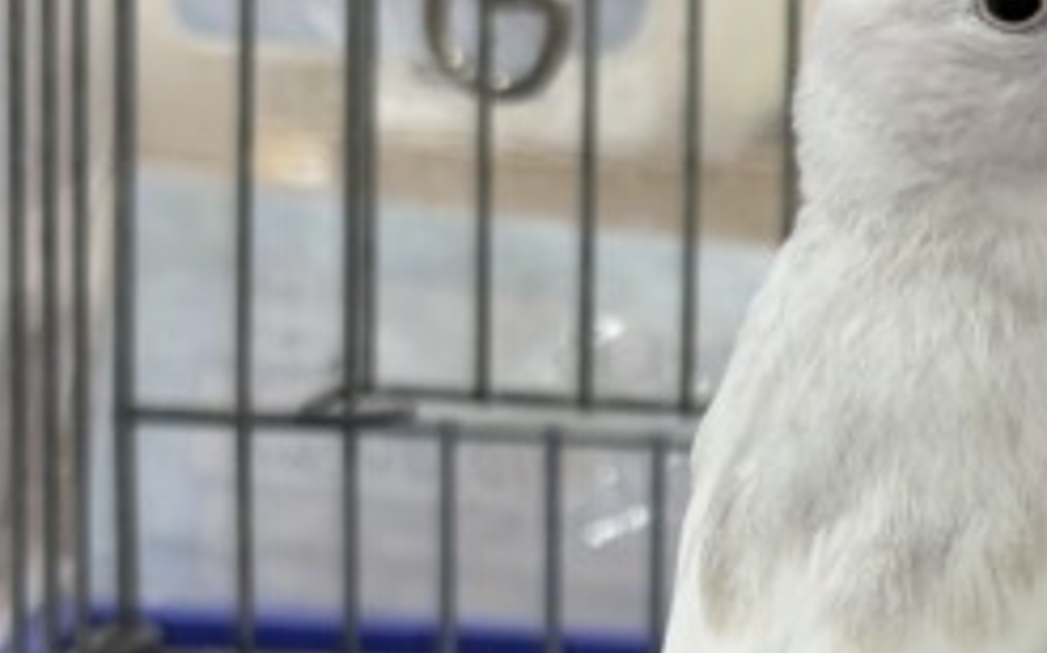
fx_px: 4078
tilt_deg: -13.2
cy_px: 636
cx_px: 1306
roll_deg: -2.6
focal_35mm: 143
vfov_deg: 9.1
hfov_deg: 14.1
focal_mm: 5.96
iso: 40
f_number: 1.6
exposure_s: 1/50
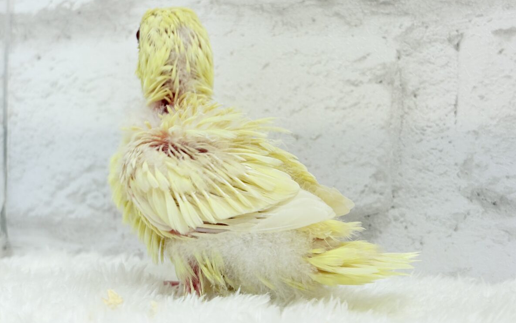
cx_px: 261
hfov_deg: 36.3
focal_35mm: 56
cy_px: 130
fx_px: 787
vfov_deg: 23.1
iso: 32
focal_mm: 5.96
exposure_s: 1/50
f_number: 1.6
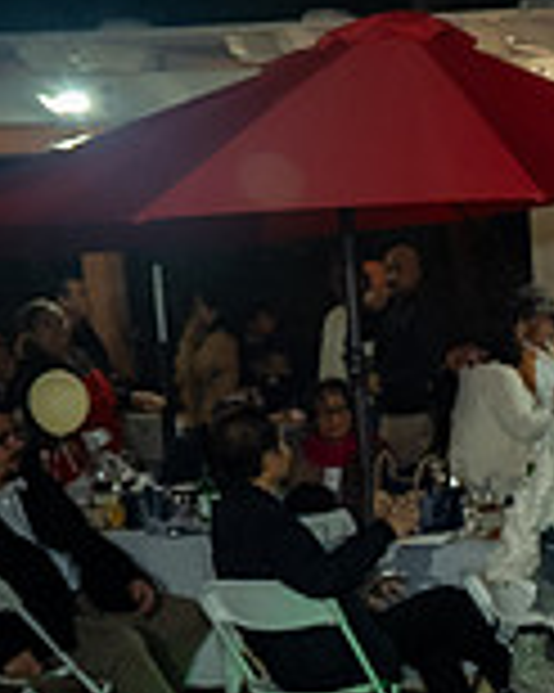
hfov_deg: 14.5
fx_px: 1744
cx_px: 1158
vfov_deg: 22.2
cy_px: 556
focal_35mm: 85
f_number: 2.8
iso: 1000
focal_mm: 24
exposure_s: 1/160
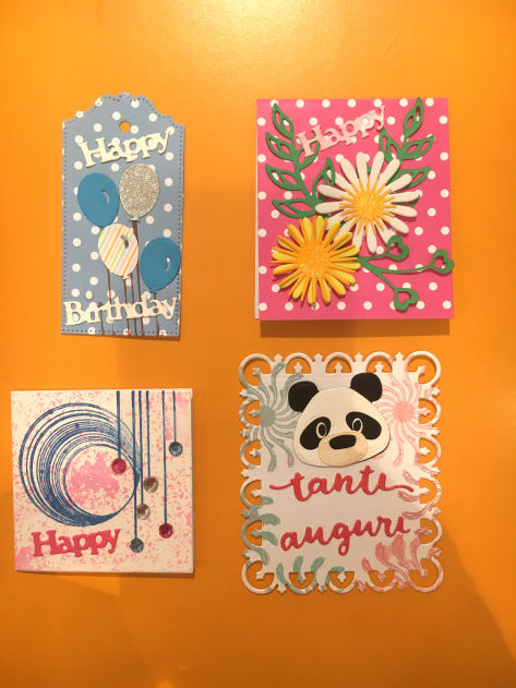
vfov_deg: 61.7
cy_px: 344
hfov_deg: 48.2
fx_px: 577
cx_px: 258
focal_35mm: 29
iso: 64
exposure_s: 1/33
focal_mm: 4.15
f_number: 2.2
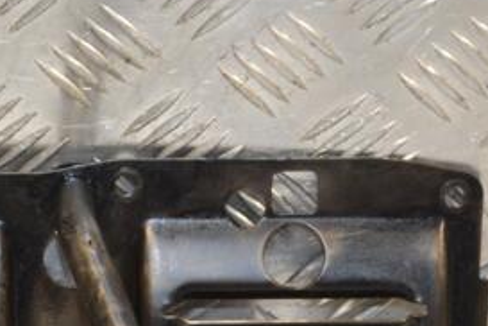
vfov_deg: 7.6
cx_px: 41
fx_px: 2455
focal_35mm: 181
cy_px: 303
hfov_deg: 11.3
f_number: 9
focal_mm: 55
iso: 3200
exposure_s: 1/200
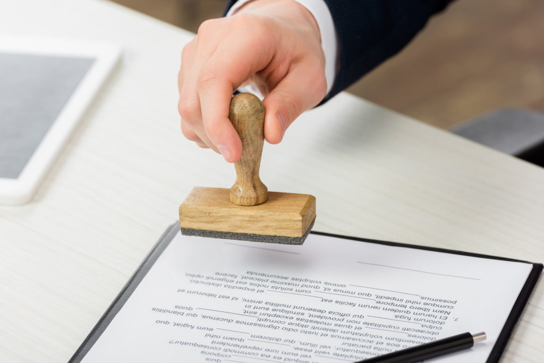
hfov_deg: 10.3
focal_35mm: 200
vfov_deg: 6.9
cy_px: 182
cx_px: 272
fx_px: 3022
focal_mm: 200
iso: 200
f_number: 7.1
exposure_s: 1/200
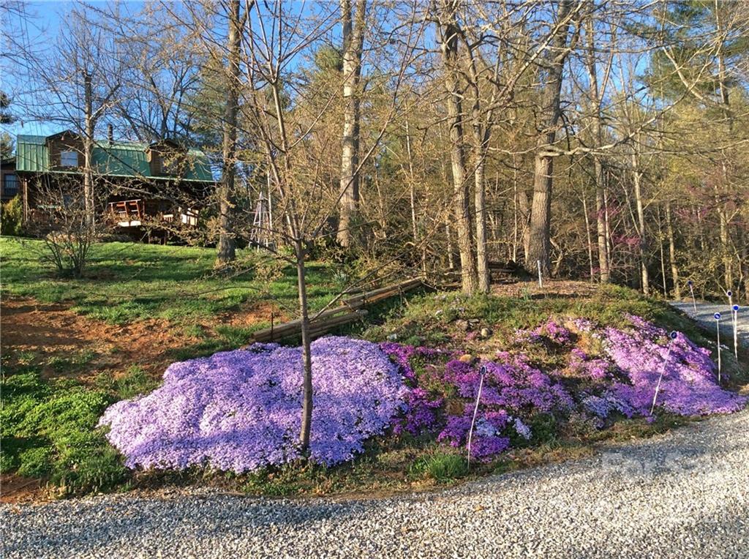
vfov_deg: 42.8
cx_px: 374
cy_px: 280
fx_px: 713
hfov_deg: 55.4
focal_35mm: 33
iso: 32
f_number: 2.4
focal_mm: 3.3
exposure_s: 1/424
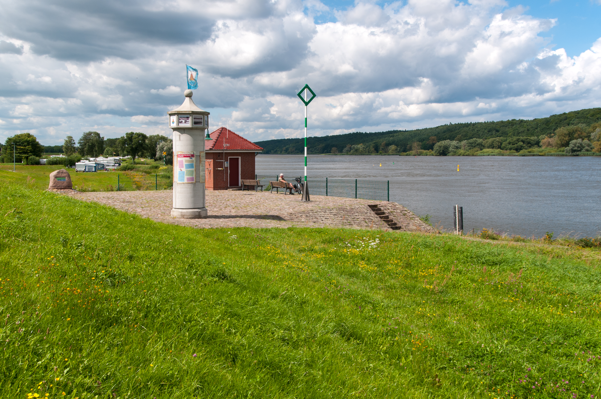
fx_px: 575
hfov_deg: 55.2
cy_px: 200
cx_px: 300
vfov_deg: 38.3
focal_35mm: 34
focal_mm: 23
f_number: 9
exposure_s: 1/320
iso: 200
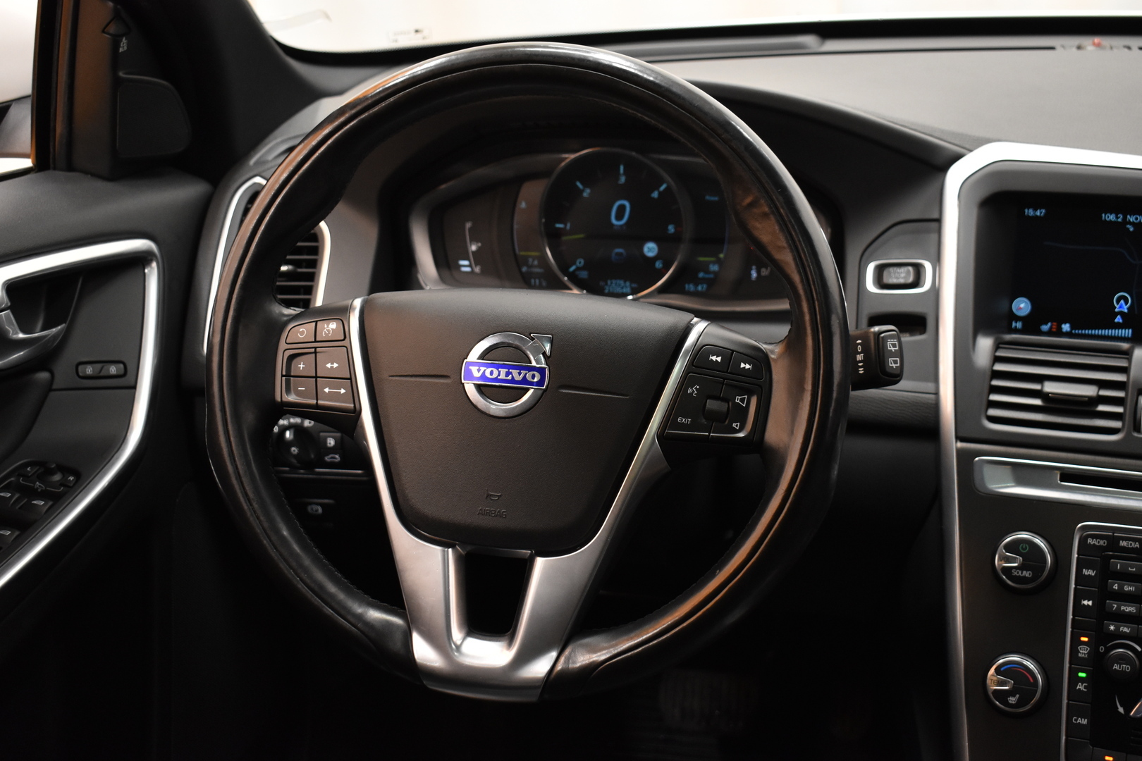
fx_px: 1523
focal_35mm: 48
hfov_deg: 41.1
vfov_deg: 28.1
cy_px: 380
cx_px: 571
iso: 1800
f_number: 4.5
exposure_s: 1/50
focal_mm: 32
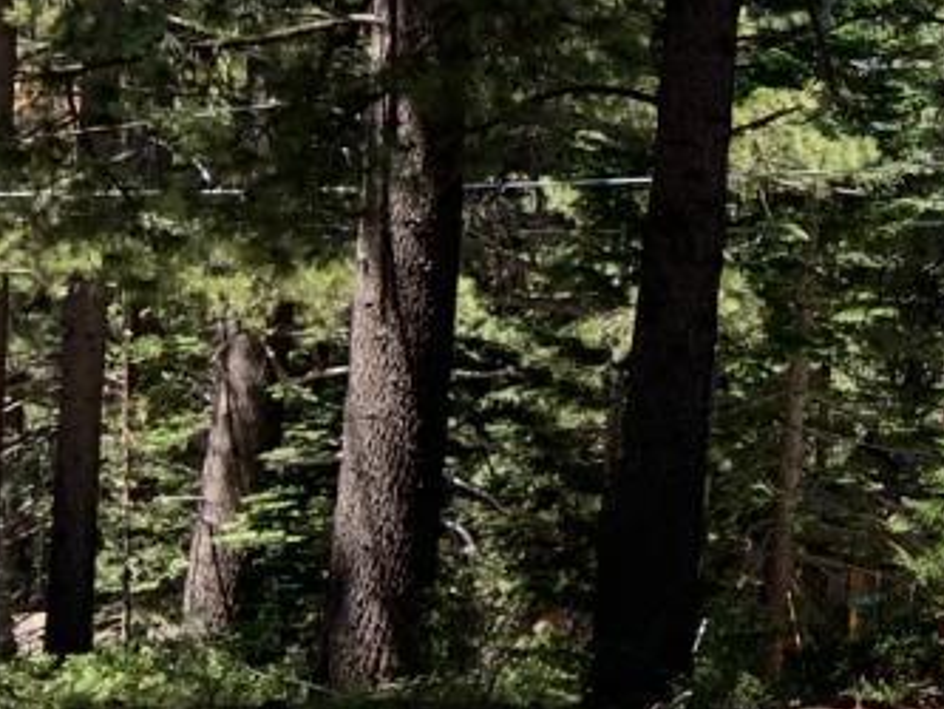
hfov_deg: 13.5
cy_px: 86
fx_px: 3192
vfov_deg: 12.6
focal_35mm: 117
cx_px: 2067
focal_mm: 4.25
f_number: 1.8
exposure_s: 1/789
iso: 25
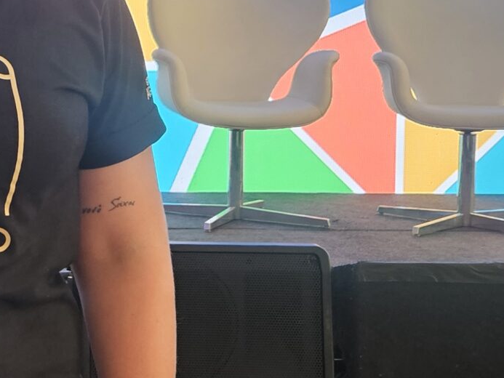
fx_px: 1238
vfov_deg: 17.2
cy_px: 81
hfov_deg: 20.7
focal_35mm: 85
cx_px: -172
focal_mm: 5.4
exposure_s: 1/27
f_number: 1.8
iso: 250
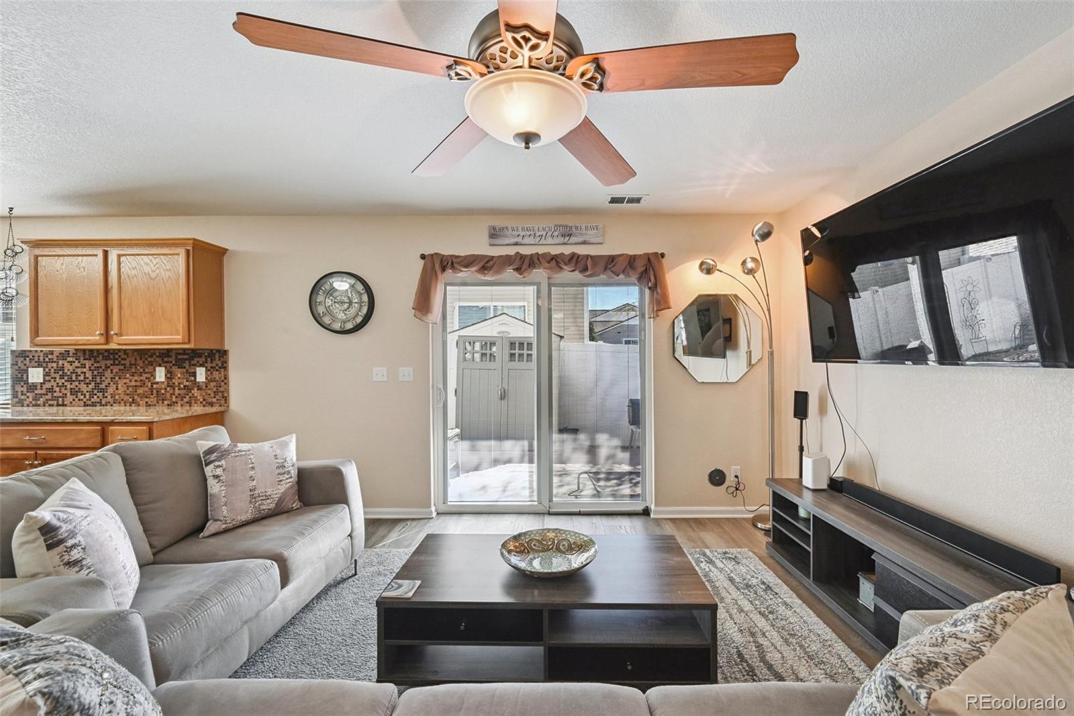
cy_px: 358
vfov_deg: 81.2
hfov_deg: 104.3
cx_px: 537
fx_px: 418
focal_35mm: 14
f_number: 10
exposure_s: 1/40
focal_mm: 14
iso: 400
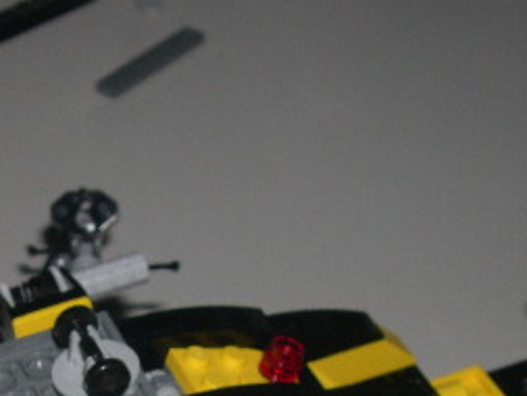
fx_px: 1462
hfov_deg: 20.2
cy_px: 488
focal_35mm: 96
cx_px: 92
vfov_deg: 14.8
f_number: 7.6
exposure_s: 1/60
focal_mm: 8
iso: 100
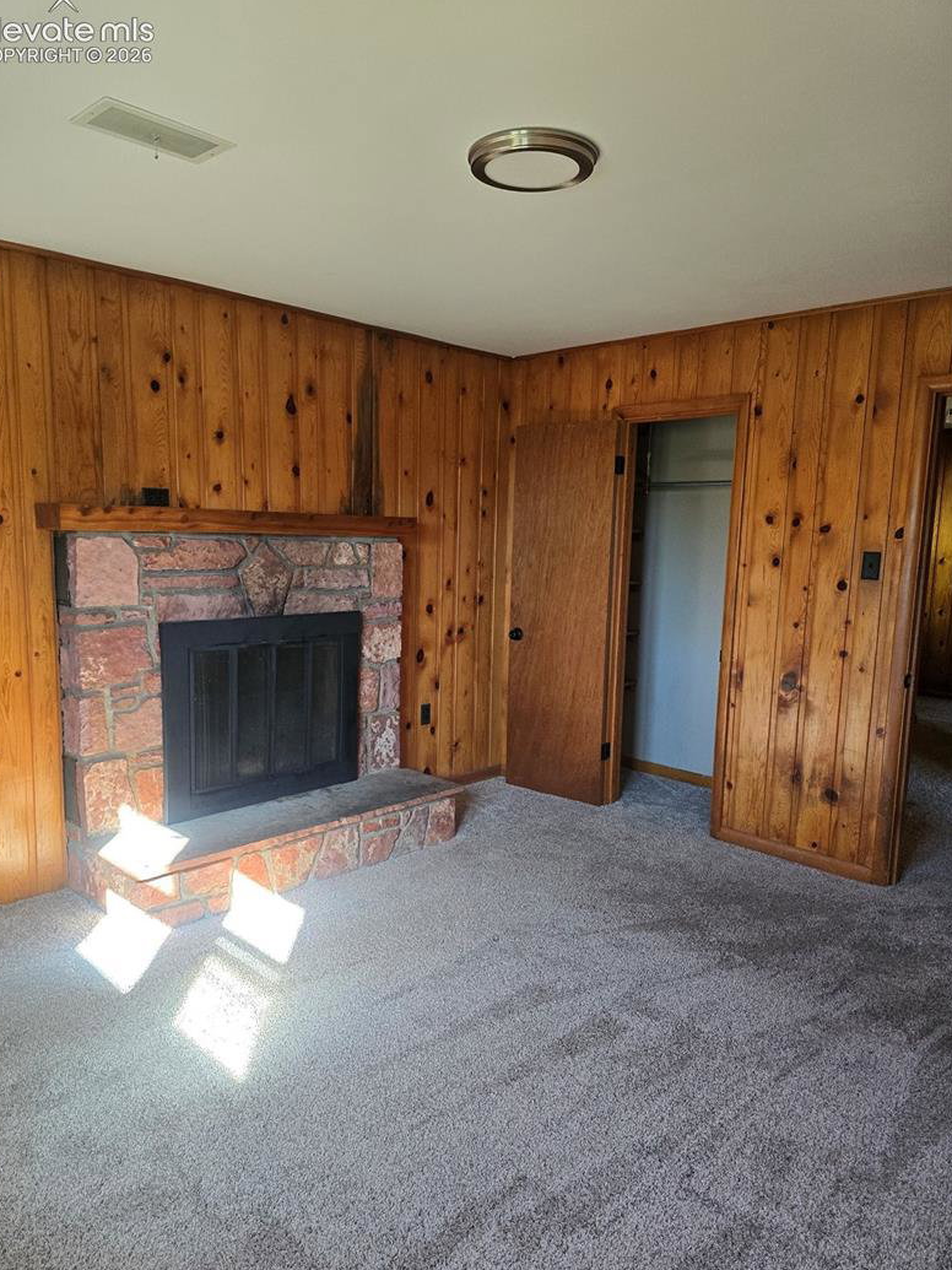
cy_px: 639
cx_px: 461
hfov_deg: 56.8
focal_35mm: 24
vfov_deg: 71.6
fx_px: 880
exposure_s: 1/180
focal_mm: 6.3
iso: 200
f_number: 1.7
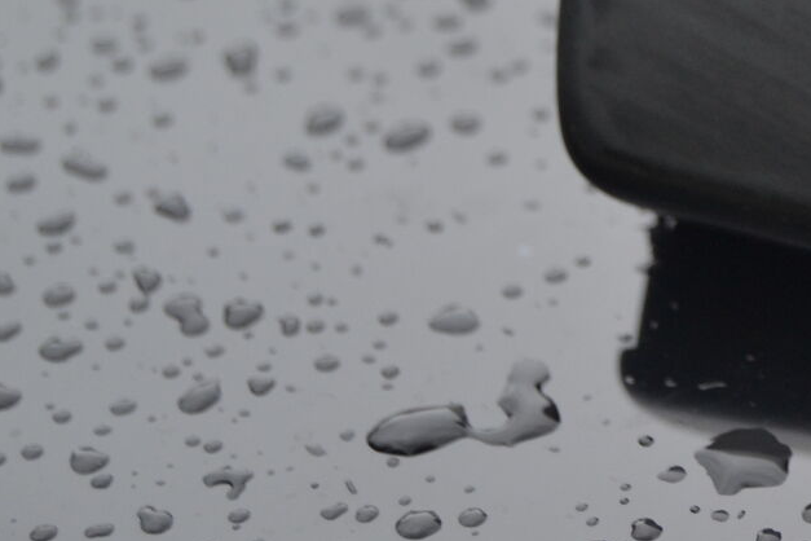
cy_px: -137
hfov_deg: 8.0
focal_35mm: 253
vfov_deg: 5.4
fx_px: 5689
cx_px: 1238
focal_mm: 55
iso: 180
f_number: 5.6
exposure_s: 1/125
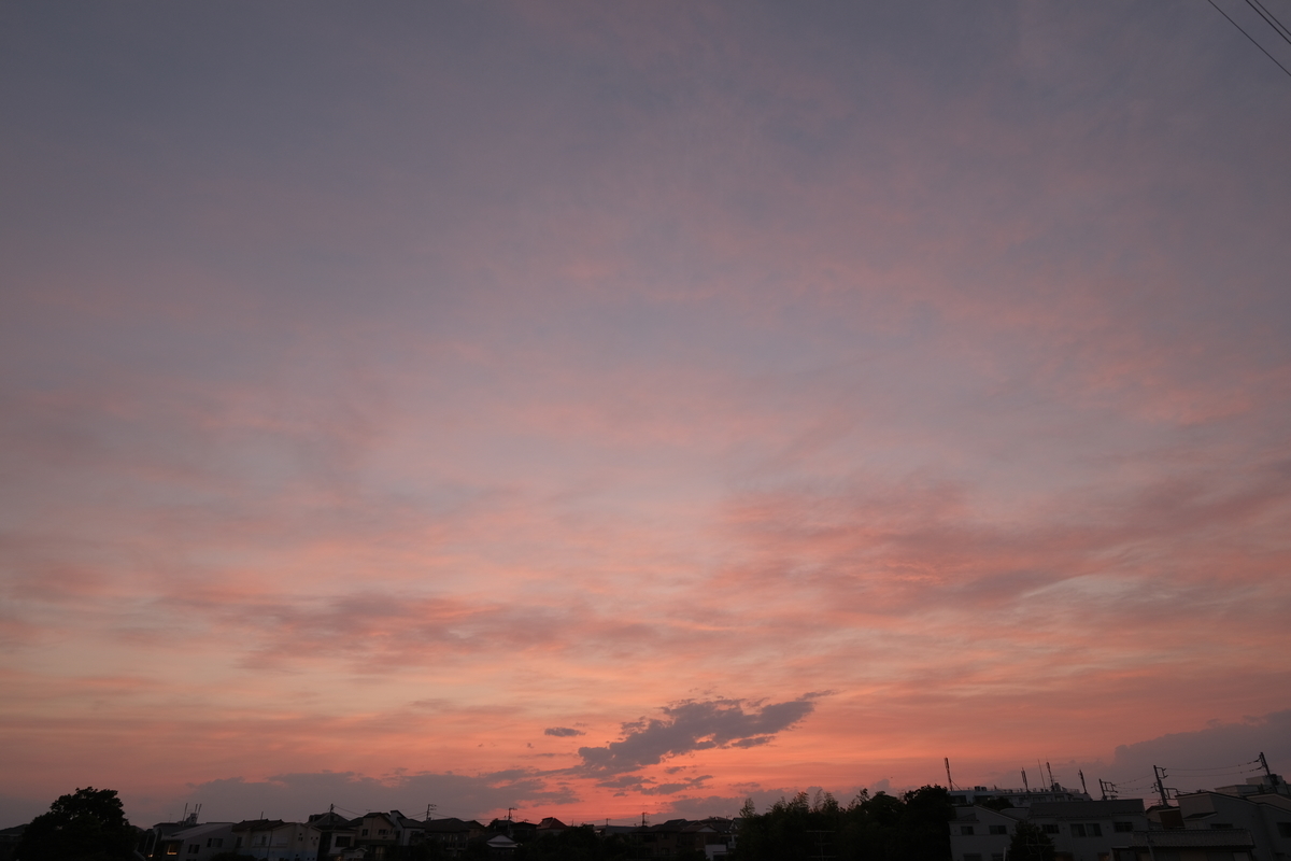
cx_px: 646
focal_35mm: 21
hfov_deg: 81.2
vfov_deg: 59.5
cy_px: 430
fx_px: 753
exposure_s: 1/38
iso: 160
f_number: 5.6
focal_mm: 14
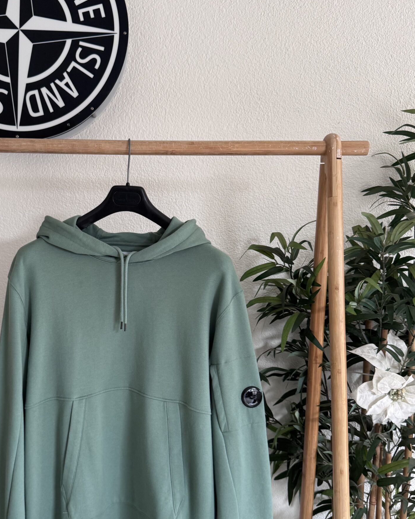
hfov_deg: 42.8
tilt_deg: -3.9
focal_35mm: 34
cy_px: 276
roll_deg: -1.8
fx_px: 522
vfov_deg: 52.8
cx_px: 144
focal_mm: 6.76
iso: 200
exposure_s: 1/72
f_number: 1.78
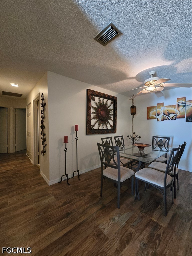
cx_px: 96
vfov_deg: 106.2
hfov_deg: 89.9
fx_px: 96
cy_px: 128
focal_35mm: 13
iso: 1250
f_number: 2.2
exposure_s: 1/60
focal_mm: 2.2
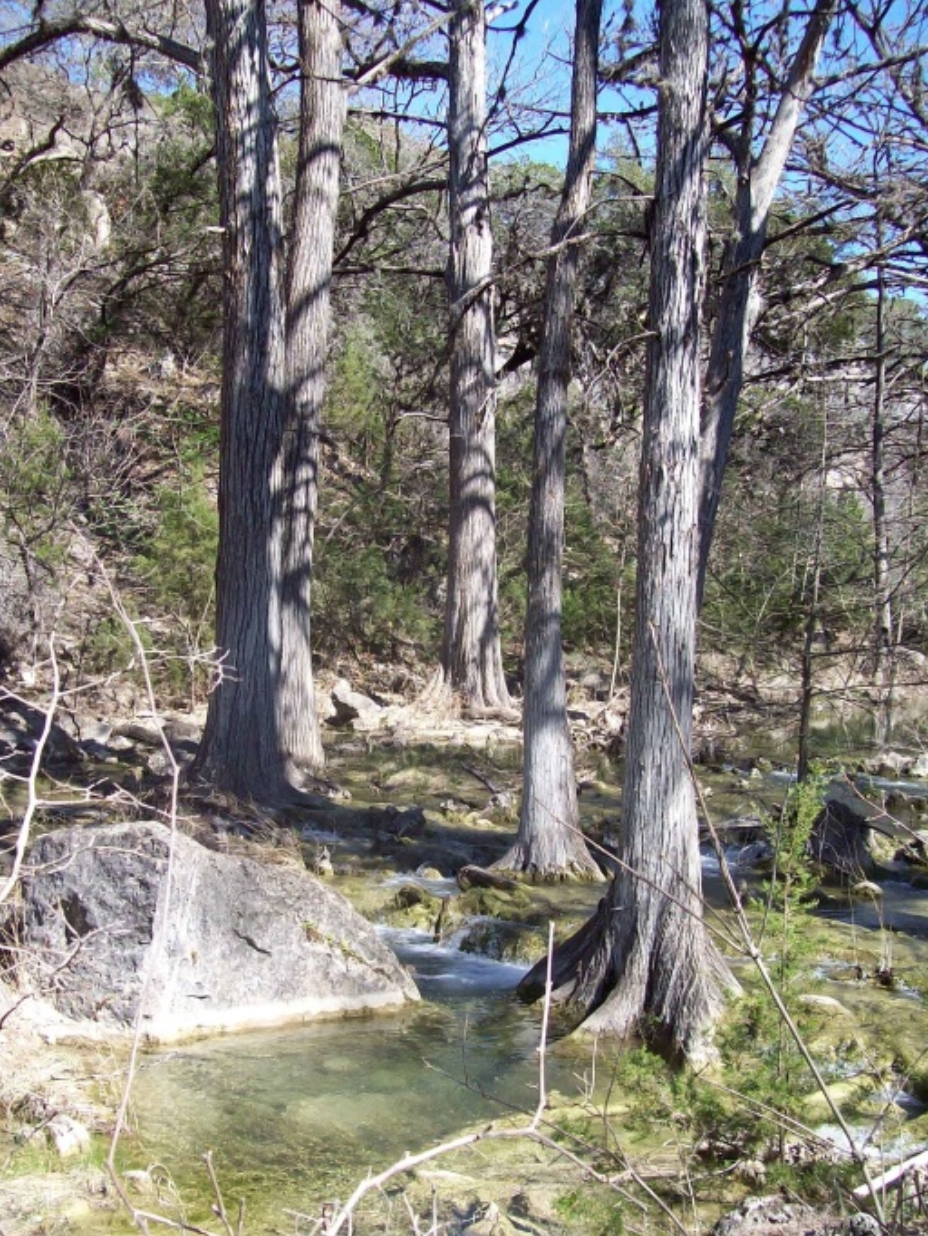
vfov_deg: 42.0
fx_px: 1607
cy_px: 686
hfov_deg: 32.1
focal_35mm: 45
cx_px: 373
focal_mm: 6
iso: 80
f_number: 2.7
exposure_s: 1/473
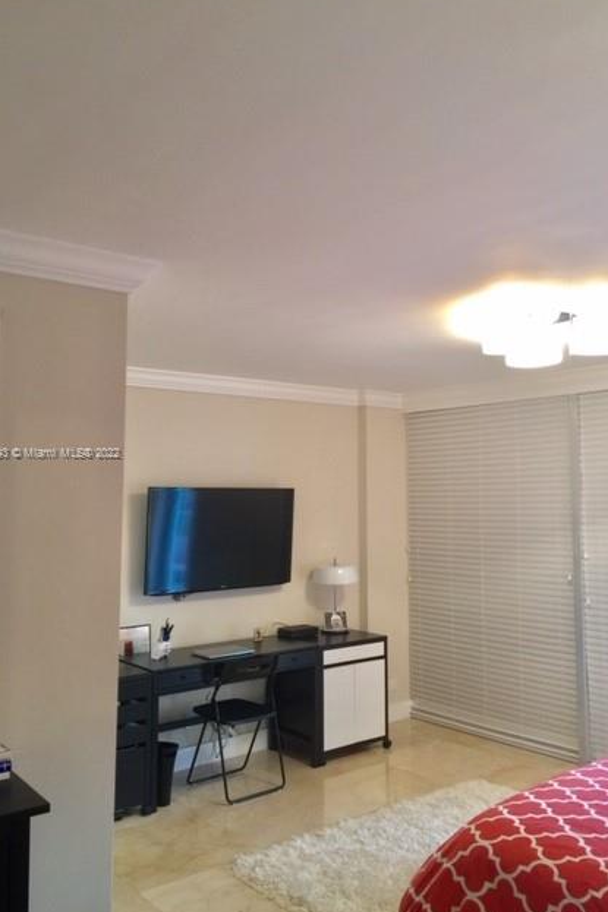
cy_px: 454
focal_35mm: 31
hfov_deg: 42.3
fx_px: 786
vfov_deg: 60.3
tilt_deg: +5.0
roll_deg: -0.3
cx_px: 303
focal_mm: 4.15
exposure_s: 1/30
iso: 40
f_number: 2.2
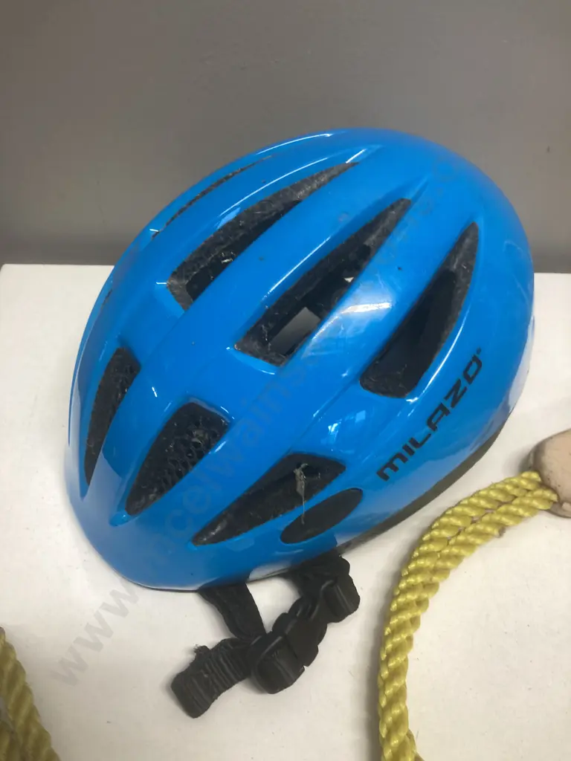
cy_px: 380
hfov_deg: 49.7
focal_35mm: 28
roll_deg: -3.8
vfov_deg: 63.4
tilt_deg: -44.4
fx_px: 616
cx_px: 286
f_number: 1.8
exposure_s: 1/50
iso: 100
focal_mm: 3.99
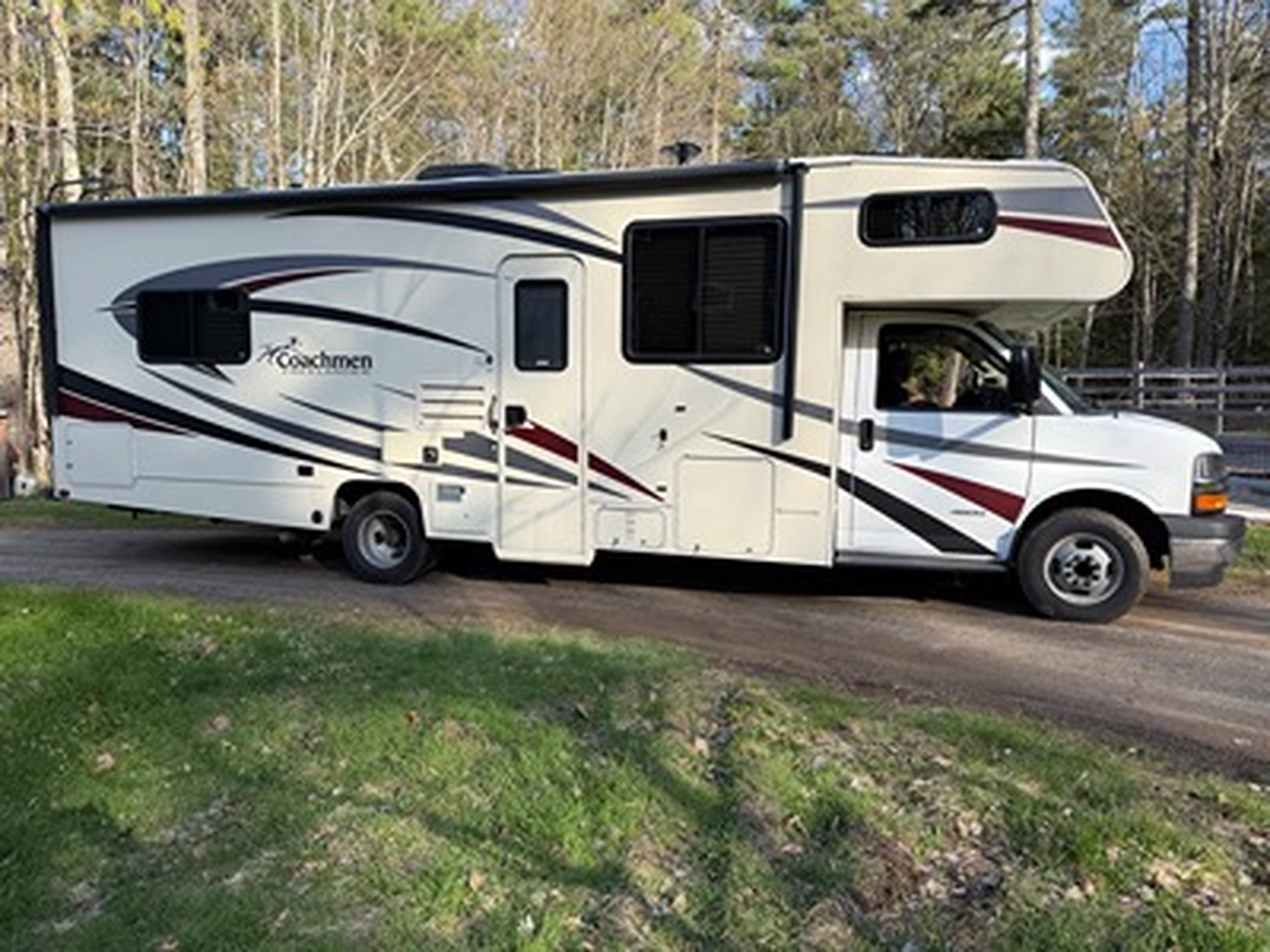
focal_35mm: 24
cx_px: 635
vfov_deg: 56.8
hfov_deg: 71.6
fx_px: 881
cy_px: 476
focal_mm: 6.76
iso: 80
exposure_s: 1/1618
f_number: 1.78
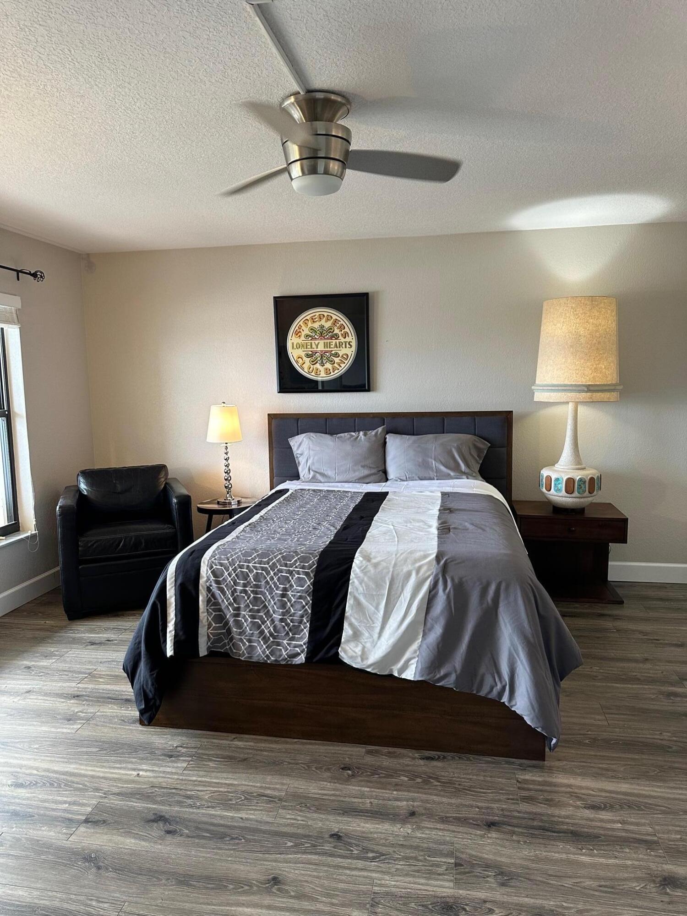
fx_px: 635
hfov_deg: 56.8
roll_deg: +1.5
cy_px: 458
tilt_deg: -7.8
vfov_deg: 71.6
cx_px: 344
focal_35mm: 24
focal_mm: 6.86
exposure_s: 1/120
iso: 200
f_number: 1.78
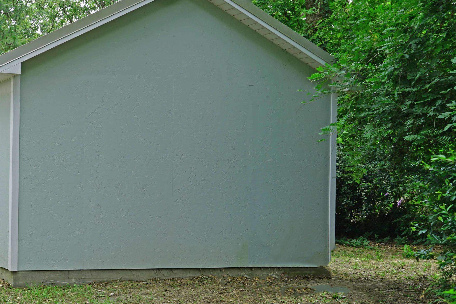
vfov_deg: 18.2
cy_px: 196
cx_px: 64
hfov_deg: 26.3
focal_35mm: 75
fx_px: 948
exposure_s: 1/80
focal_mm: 29
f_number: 7.1
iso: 100
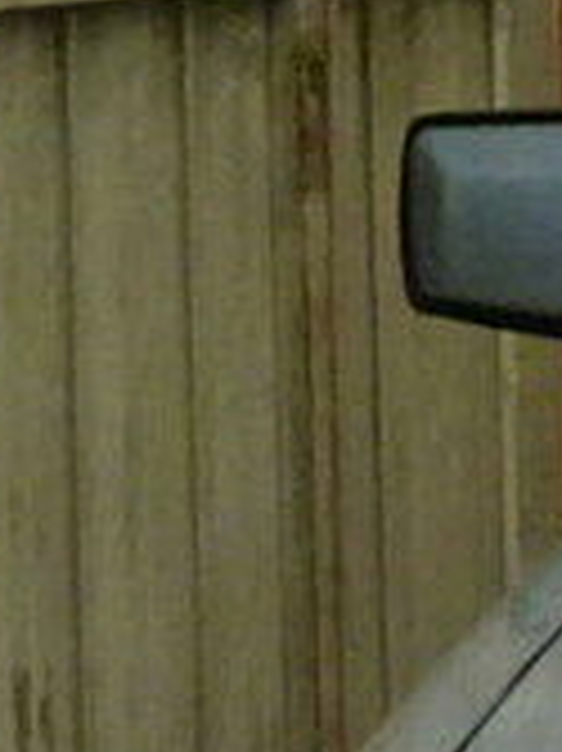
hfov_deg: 2.9
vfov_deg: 4.0
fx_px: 10577
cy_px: 1063
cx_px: 2270
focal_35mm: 488
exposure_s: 1/25
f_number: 4.5
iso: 800
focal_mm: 11.66
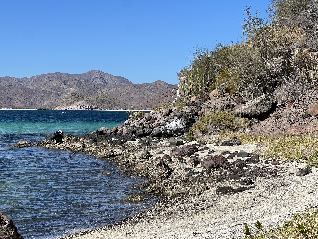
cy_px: 120
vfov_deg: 19.1
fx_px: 707
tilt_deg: -0.7
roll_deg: -0.4
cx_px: 159
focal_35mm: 77
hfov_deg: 25.3
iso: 32
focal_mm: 9
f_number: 2.8
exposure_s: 1/1167
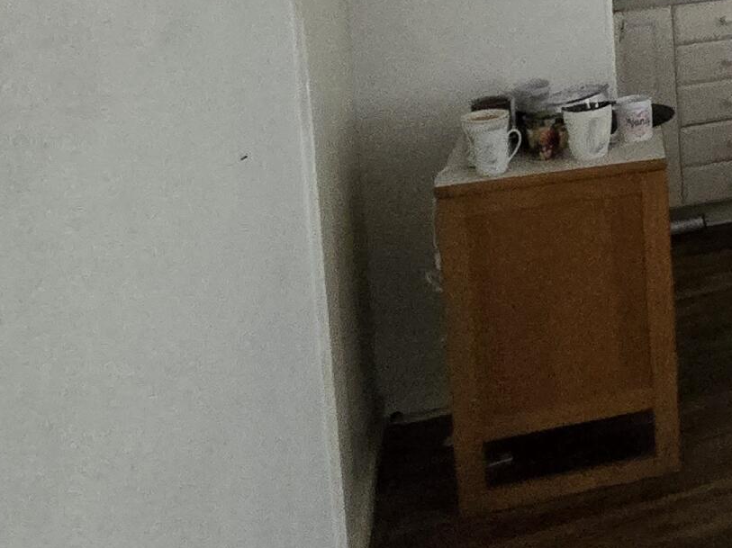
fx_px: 1015
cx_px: 1012
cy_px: -106
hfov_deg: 29.5
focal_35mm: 48
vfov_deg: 26.9
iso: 1250
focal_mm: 2.2
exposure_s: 1/60
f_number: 2.2
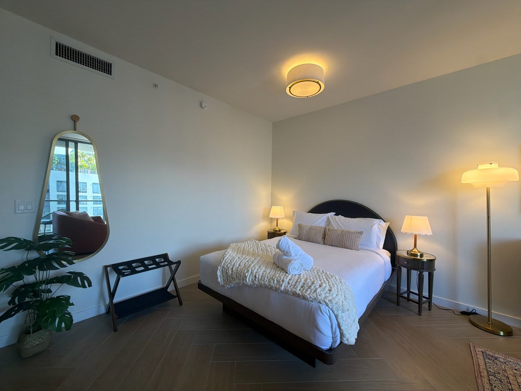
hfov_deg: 102.1
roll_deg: -0.3
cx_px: 260
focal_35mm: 14
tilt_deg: -1.2
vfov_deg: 85.7
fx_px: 211
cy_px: 196
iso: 160
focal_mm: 2.2
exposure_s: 1/120
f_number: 2.2
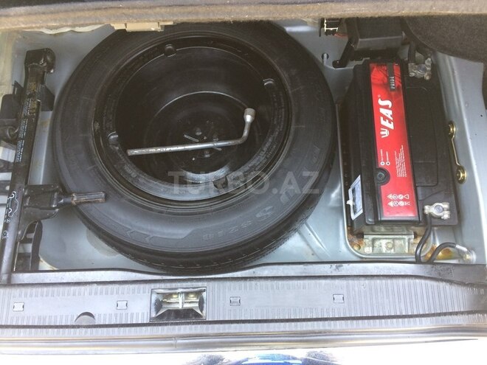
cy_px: 182
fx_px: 408
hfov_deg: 61.7
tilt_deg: -74.6
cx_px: 244
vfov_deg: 48.2
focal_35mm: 29
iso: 40
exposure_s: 1/33
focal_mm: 4.15
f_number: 2.2
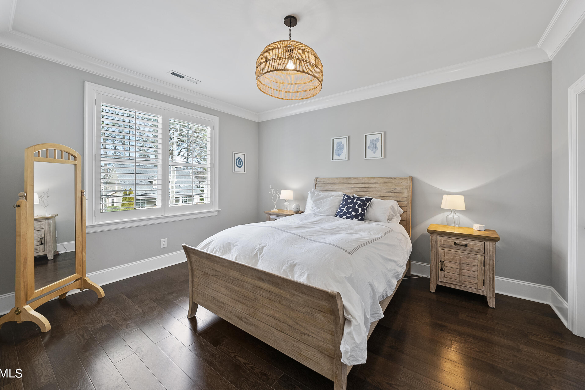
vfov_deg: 85.3
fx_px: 211
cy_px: 181
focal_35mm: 13
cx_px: 307
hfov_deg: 108.2
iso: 400
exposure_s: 1/5
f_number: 7.1
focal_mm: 12
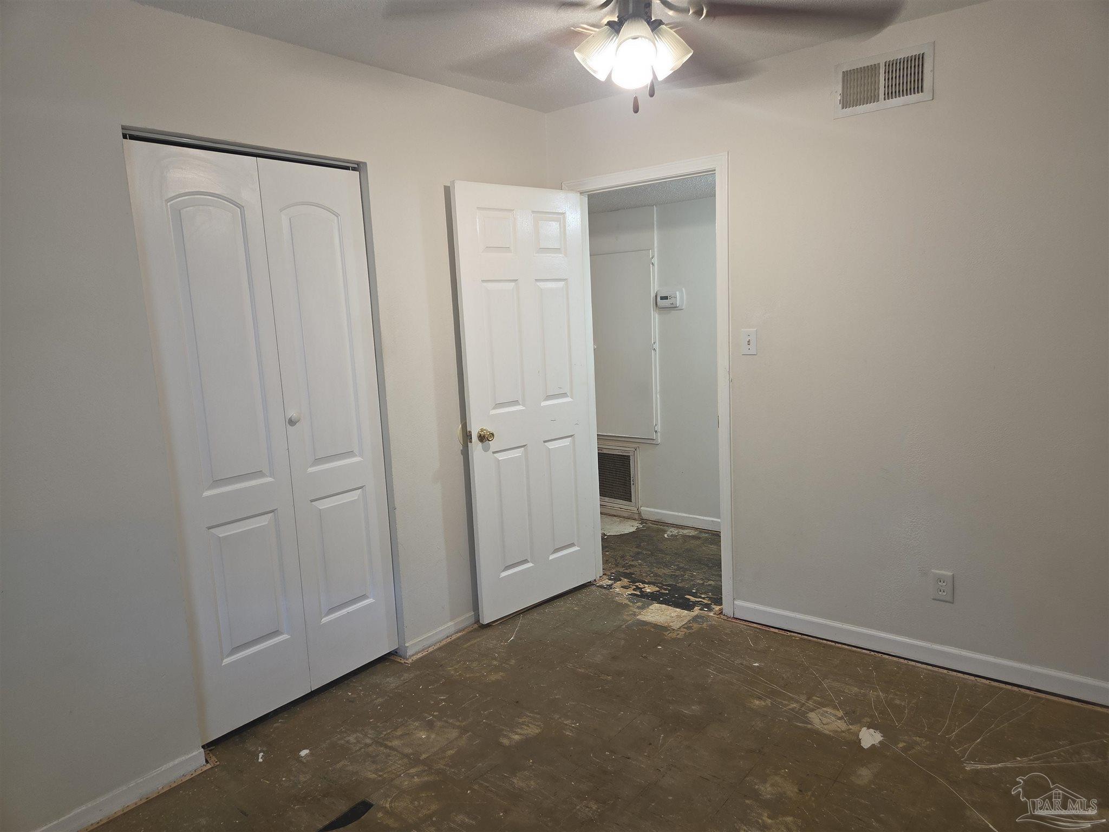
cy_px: 416
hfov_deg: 73.9
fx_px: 737
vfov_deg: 58.9
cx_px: 554
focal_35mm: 23
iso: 500
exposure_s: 1/24
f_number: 1.8
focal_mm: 5.4
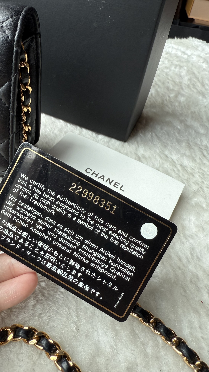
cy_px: 185
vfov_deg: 69.9
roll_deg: -8.1
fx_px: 266
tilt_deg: -41.6
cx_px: 76
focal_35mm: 27
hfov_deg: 42.5
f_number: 2.2
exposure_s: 1/99
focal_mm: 2.22
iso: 64
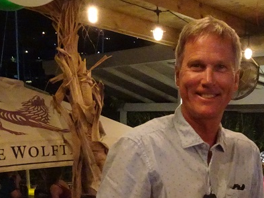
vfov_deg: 22.0
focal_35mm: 65
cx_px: 192
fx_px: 495
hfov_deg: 29.5
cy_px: 181
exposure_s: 1/10
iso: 1600
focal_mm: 4.1
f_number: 3.5
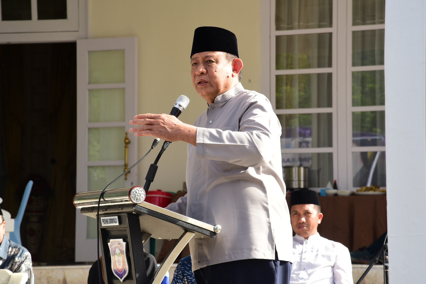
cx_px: 213
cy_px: 142
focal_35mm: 120
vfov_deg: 11.4
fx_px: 1420
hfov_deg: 17.1
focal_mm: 120
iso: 640
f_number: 11
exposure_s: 1/200
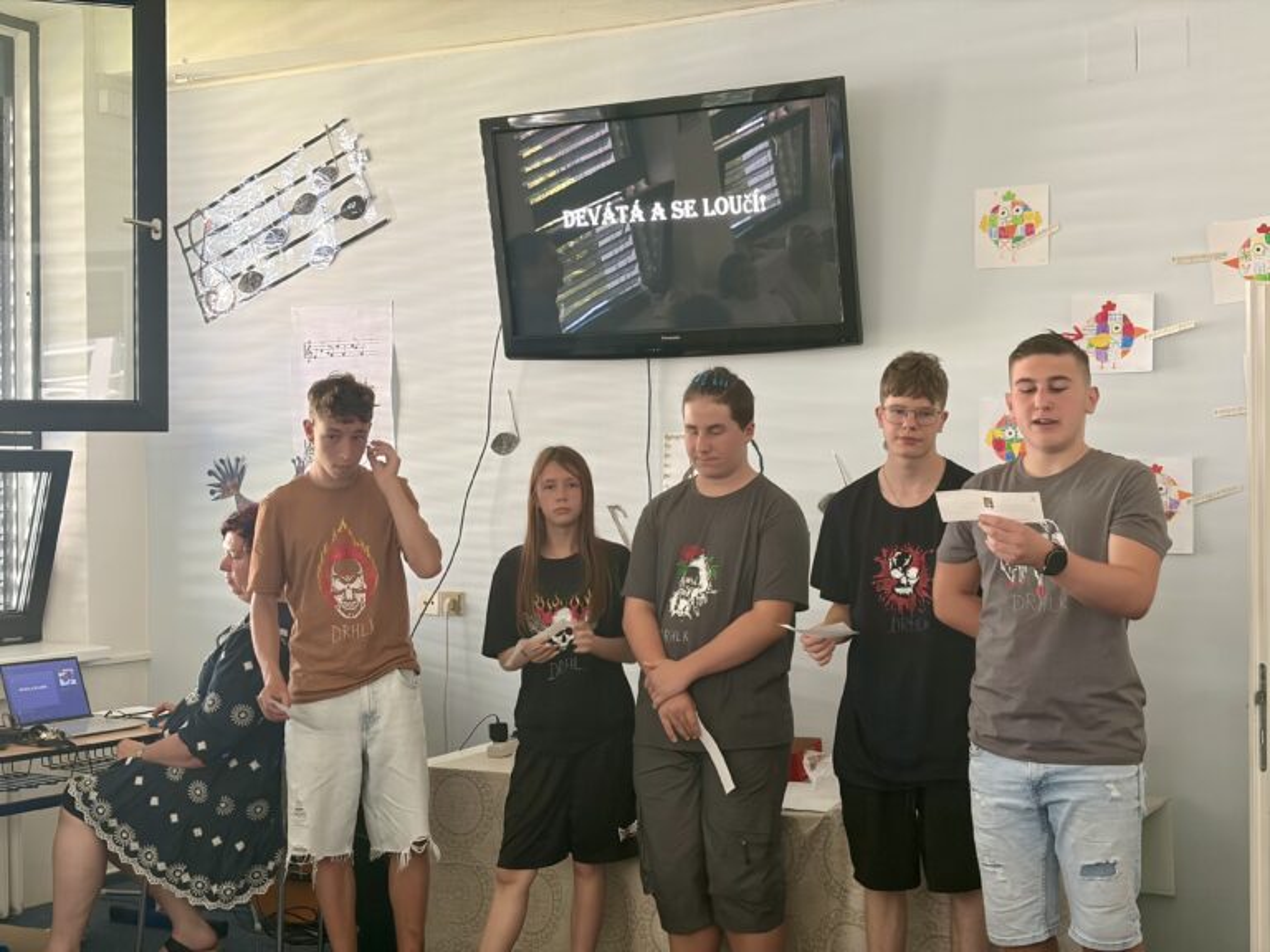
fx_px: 1908
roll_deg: +1.0
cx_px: 635
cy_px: 476
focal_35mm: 52
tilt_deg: +0.5
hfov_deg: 36.8
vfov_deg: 28.0
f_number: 1.6
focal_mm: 5.96
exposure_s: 1/56
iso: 160
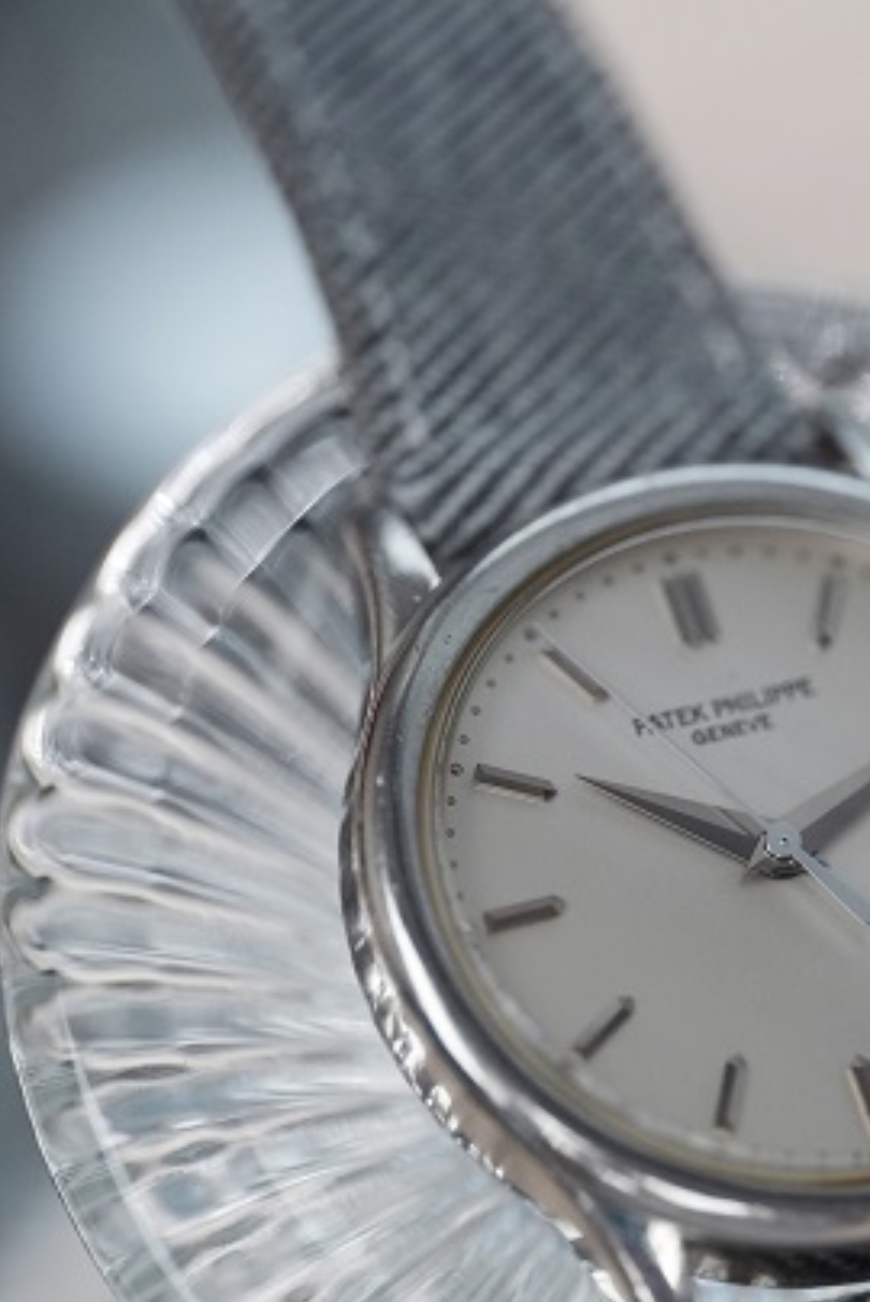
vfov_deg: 11.3
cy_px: 901
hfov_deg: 7.5
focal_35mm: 182
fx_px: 6586
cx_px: 751
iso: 2500
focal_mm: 105
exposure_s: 1/250
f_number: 2.8
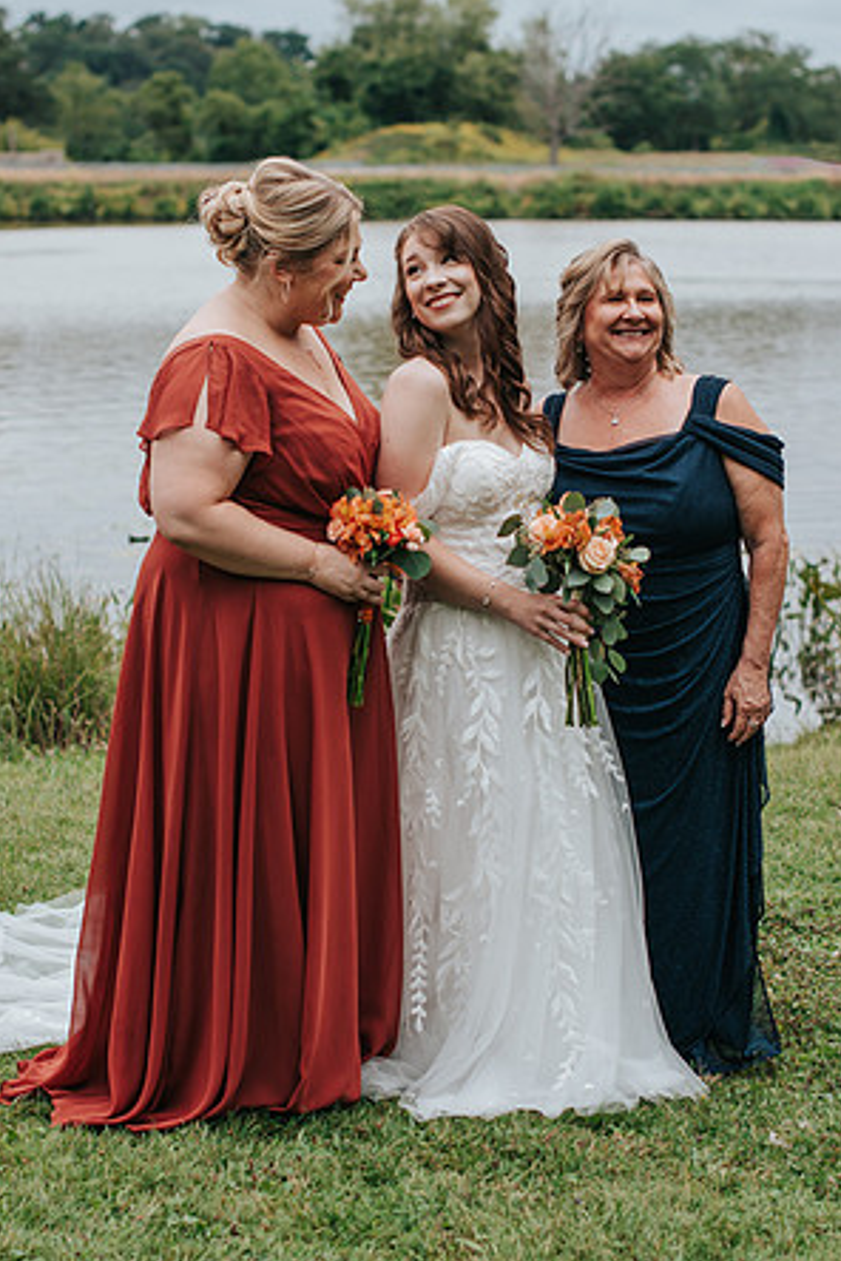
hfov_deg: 17.9
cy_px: 628
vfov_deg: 26.7
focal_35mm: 76
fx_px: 2663
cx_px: 420
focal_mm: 50
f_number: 2.8
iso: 200
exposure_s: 1/1600
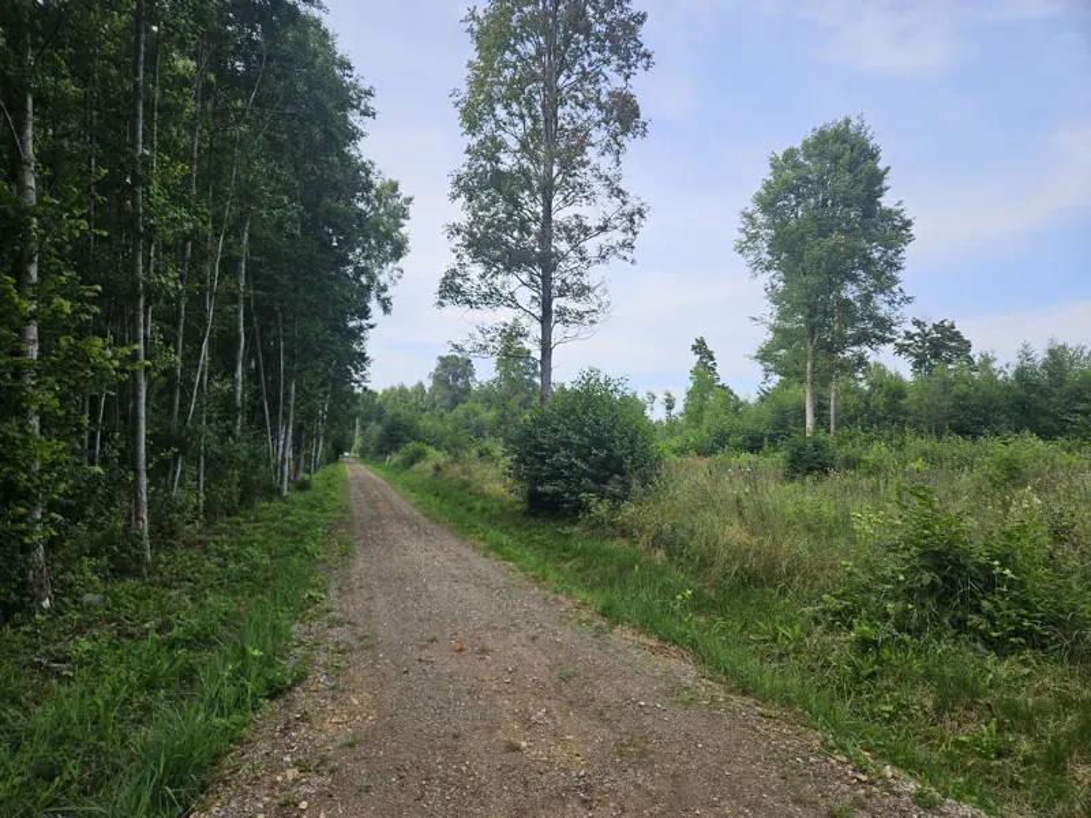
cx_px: 546
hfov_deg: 73.9
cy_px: 409
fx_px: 725
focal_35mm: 23
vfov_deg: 58.9
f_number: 1.8
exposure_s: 1/662
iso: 25
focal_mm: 5.4
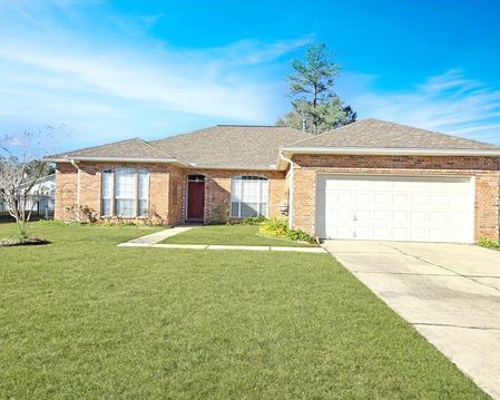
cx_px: 261
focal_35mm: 25
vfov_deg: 56.8
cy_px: 204
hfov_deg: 68.1
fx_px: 370
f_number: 1.8
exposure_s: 1/1248
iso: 25
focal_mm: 5.4
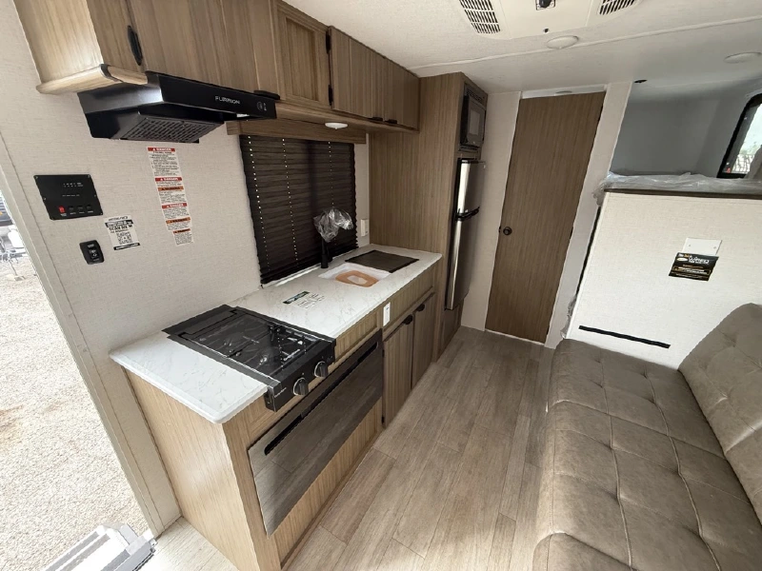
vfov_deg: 85.7
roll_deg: +0.4
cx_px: 381
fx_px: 308
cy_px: 286
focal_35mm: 14
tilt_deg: -21.4
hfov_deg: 102.1
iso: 320
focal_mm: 2.22
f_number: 2.2
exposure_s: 1/69
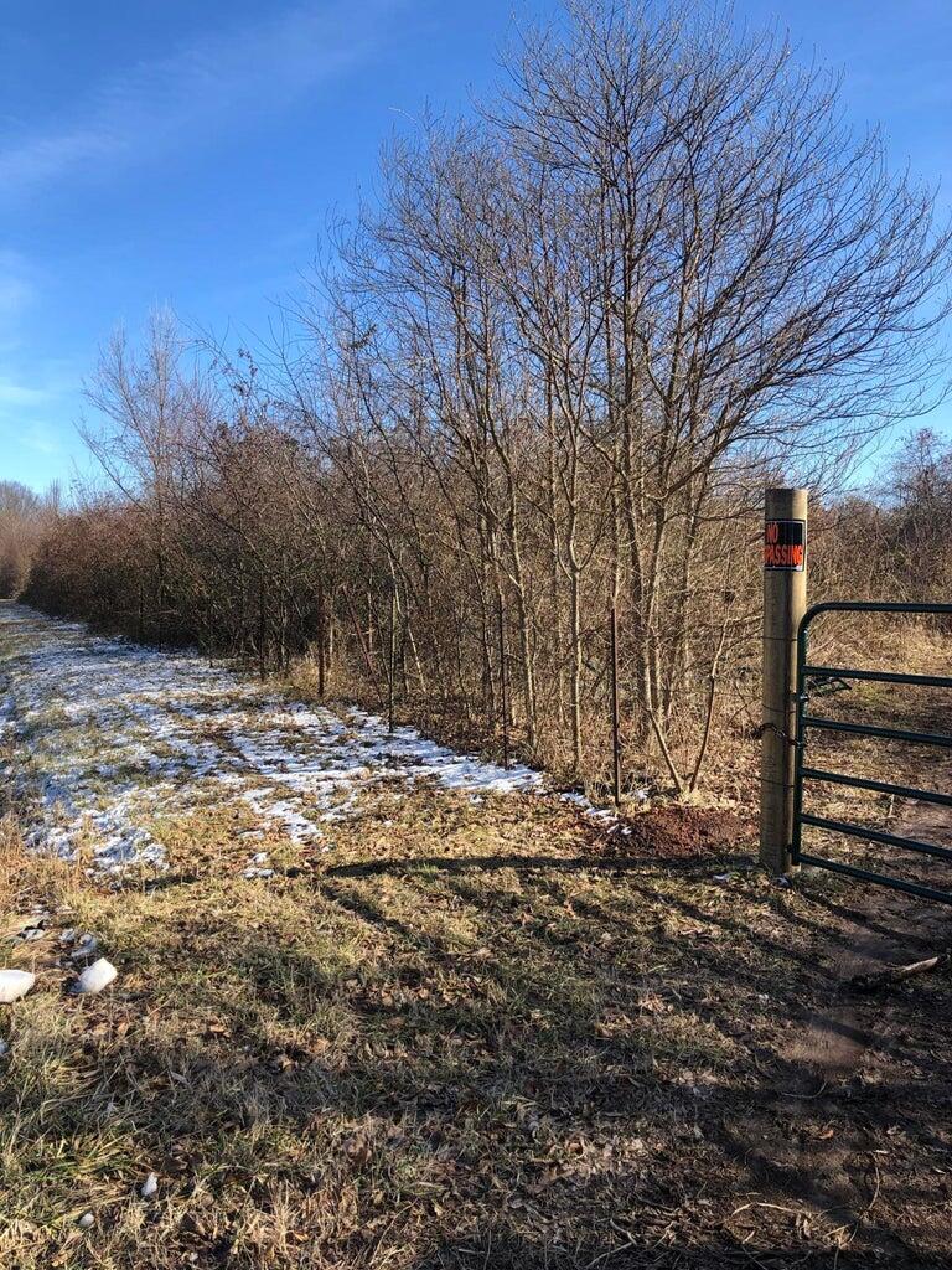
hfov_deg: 49.7
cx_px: 476
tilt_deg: -2.0
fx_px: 1027
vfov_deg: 63.4
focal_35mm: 28
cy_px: 635
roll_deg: -1.2
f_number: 1.8
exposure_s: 1/787
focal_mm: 4
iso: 20
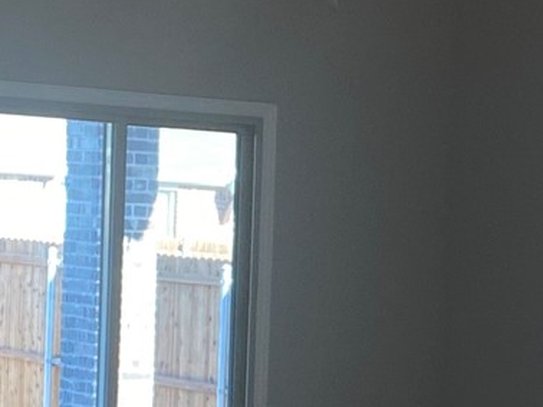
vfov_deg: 10.4
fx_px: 2210
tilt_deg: -4.2
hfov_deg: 13.8
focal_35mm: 141
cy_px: 430
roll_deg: -1.7
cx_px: 546
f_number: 1.8
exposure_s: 1/120
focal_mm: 4.25
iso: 125
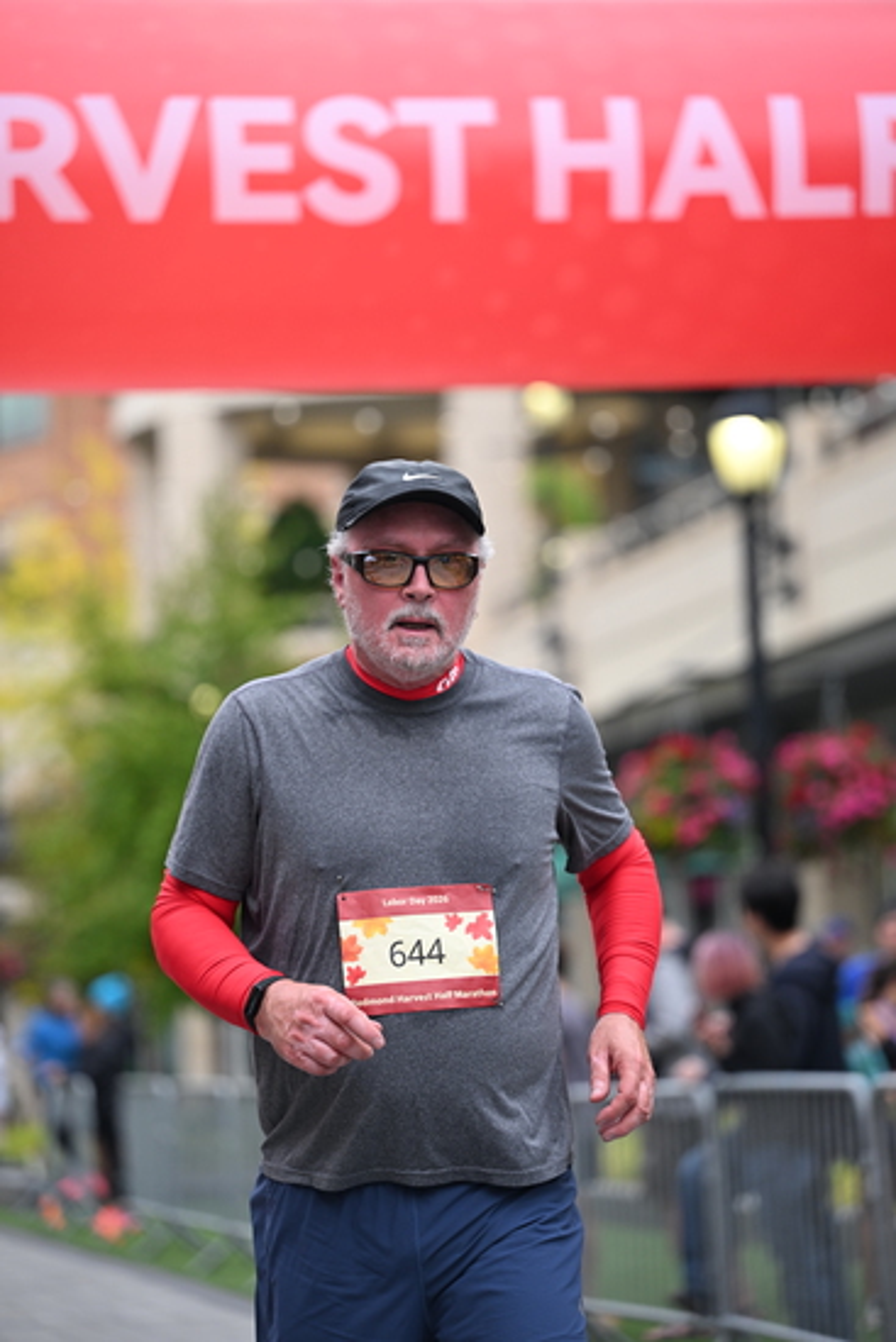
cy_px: 671
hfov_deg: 11.0
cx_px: 448
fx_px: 4663
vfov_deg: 16.4
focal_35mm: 125
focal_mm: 125
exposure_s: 1/2500
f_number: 2.8
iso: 640
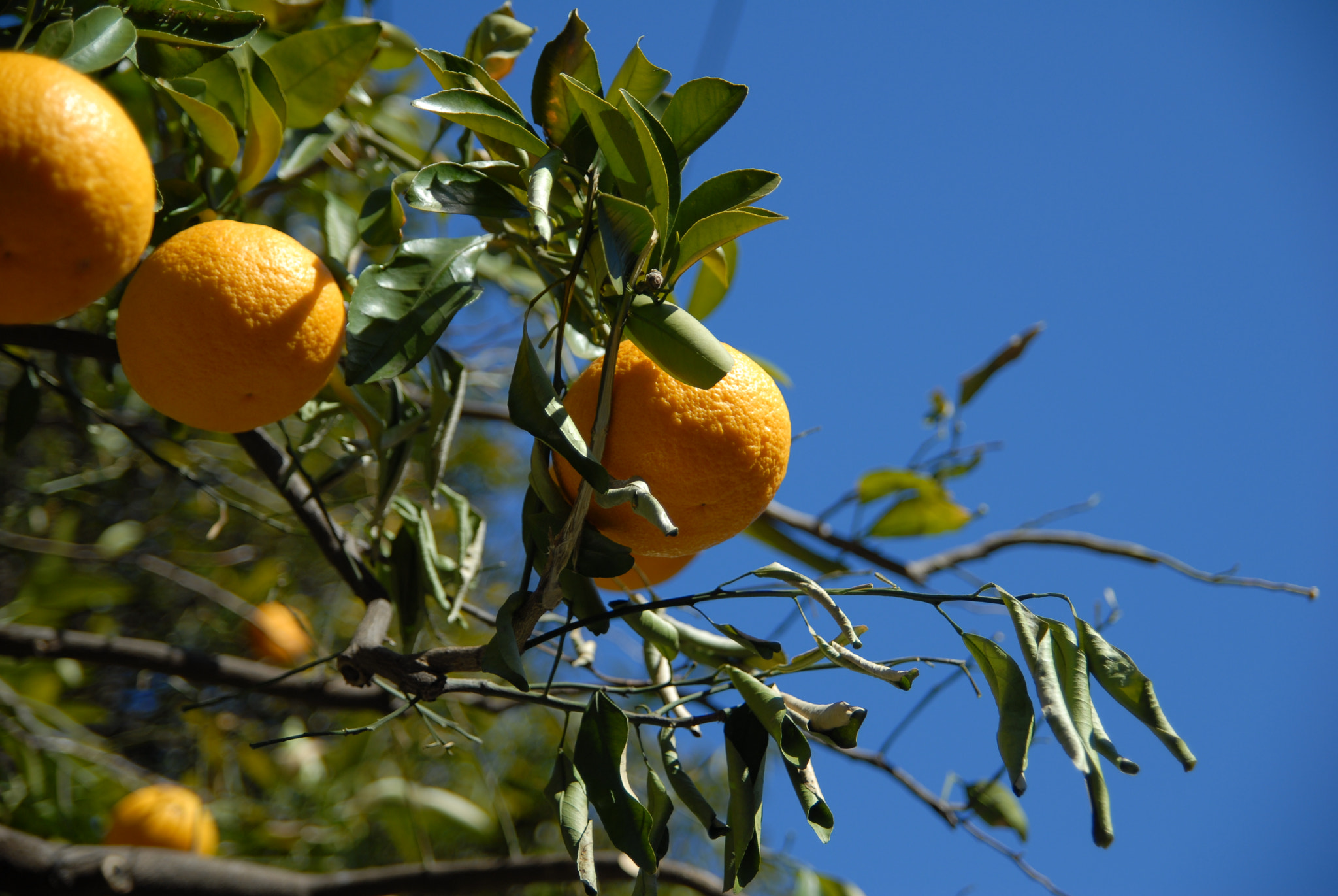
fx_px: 2568
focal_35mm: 69
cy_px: 448
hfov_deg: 29.2
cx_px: 669
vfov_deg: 19.8
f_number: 2.8
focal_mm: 46
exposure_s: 1/1250
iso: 100
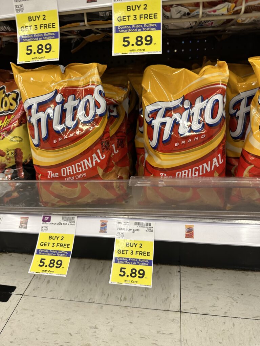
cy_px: 173
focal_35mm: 24
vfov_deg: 71.6
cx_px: 130
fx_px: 240
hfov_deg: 56.8
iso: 125
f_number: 1.78
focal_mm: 6.86
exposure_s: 1/64
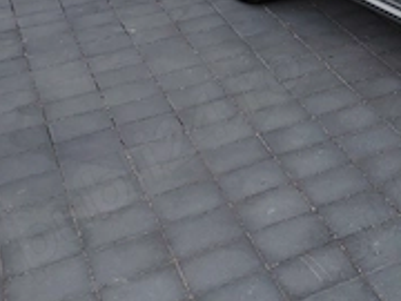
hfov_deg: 20.4
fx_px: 927
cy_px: -158
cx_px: 626
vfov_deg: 16.7
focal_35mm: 80
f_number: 1.75
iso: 409
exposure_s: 1/100
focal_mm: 5.25
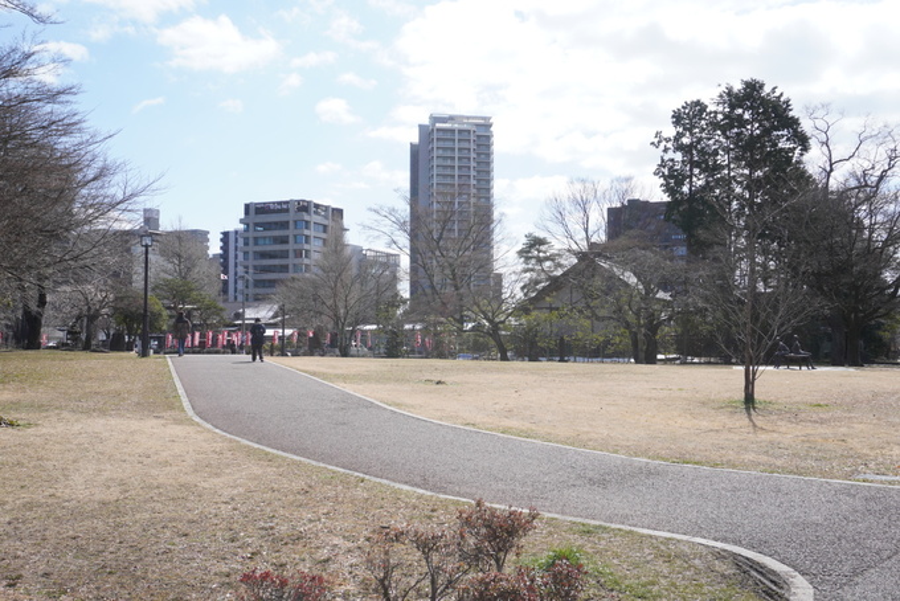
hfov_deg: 55.1
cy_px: 300
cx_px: 450
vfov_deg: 38.4
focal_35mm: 34
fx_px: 863
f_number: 8
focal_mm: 23
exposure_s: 1/200
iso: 100
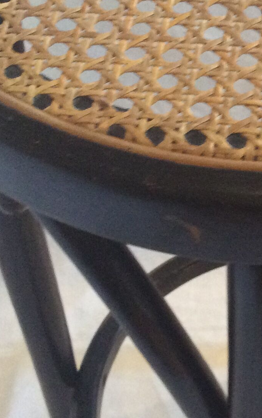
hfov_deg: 16.1
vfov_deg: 25.8
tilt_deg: -53.8
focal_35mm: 80
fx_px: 914
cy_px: 239
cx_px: 249
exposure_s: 1/25
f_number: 2.4
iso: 200
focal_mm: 3.3
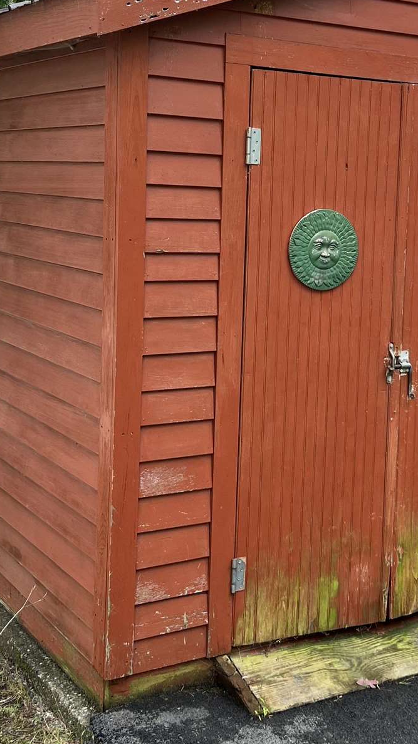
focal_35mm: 55
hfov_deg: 21.6
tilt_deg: -7.3
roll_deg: -1.7
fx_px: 1085
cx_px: 323
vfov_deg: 37.7
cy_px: 307
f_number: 1.5
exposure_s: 1/404
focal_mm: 5.7
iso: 50
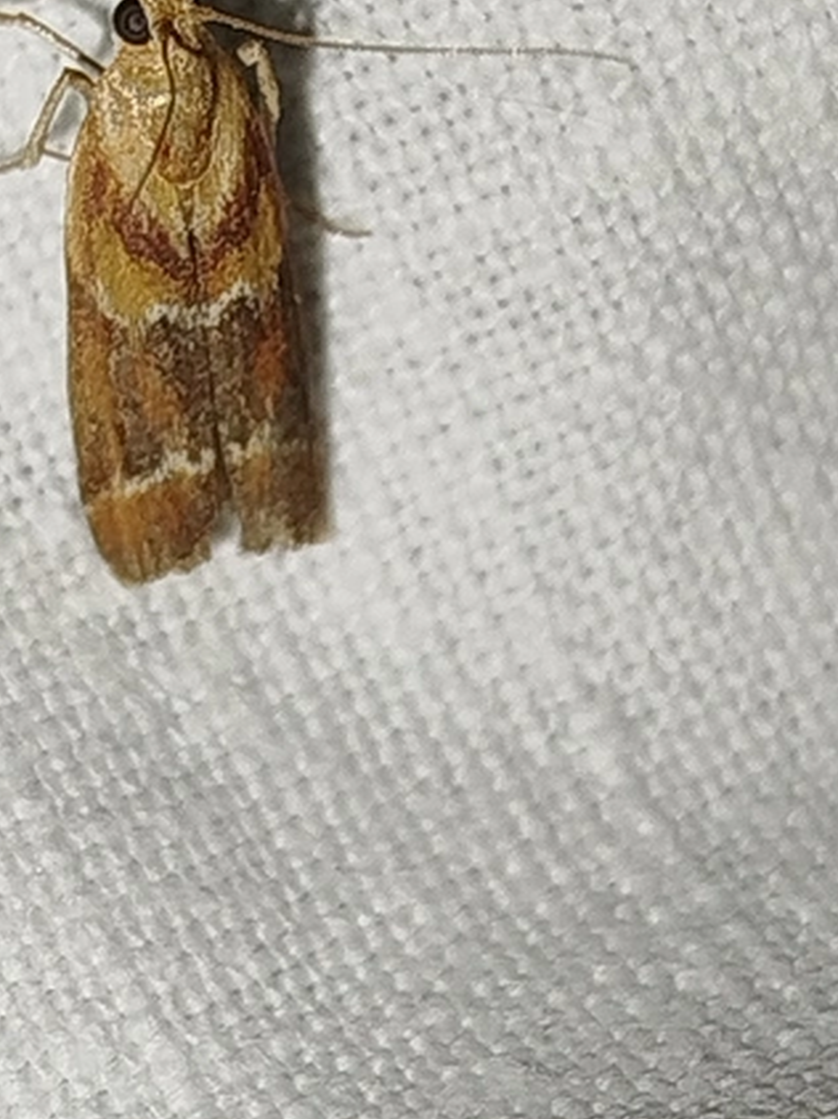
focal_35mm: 167
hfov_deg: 8.9
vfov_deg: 11.8
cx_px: 297
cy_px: 374
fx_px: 5396
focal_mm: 5.31
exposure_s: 1/50
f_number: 1.7
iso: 50
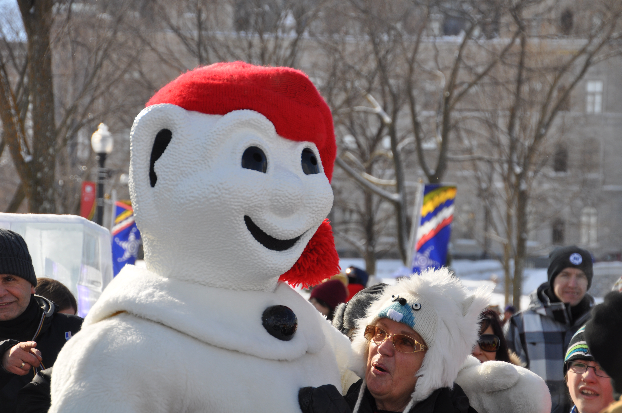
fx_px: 2200
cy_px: 206
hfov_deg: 16.1
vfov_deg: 10.7
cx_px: 311
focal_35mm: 128
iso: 200
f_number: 7.1
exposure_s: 1/800
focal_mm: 85
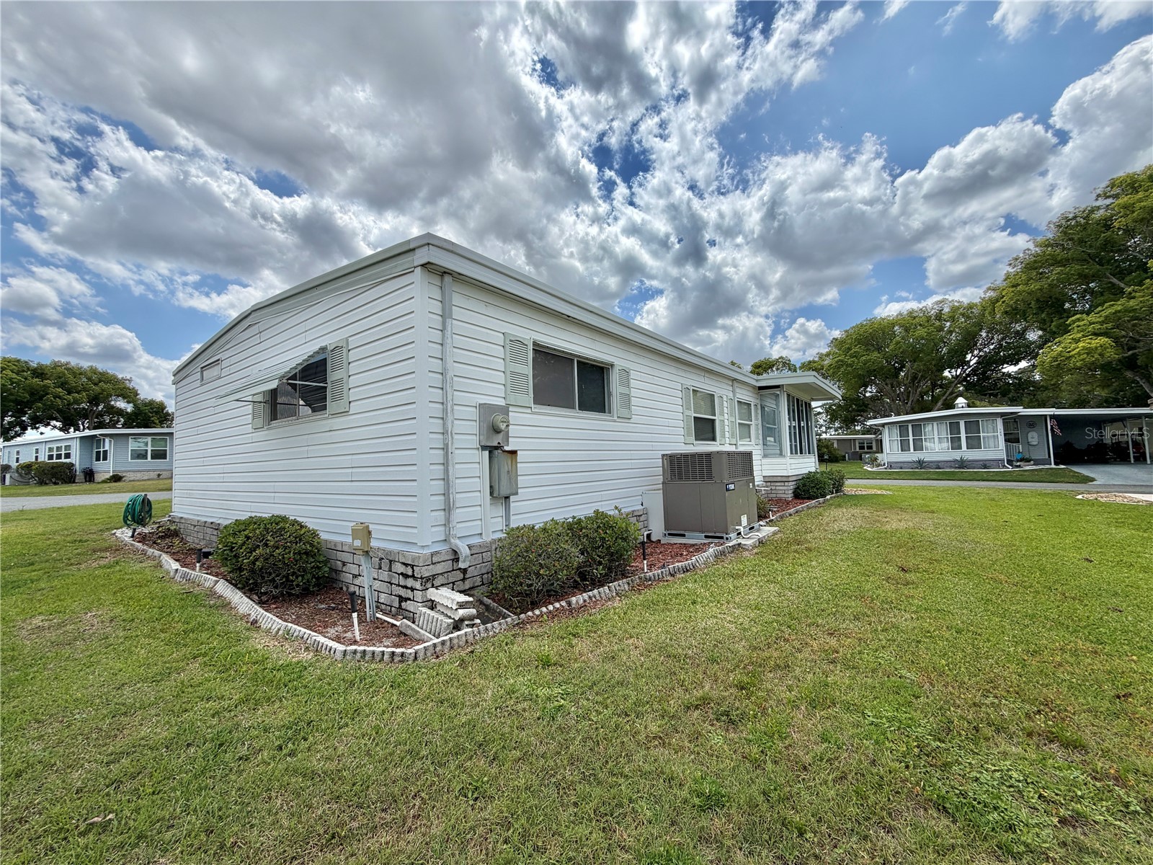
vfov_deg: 85.7
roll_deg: +1.2
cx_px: 576
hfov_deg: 102.1
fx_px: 466
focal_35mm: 14
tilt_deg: +5.6
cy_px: 432
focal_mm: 2.22
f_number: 2.2
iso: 20
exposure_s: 1/1285
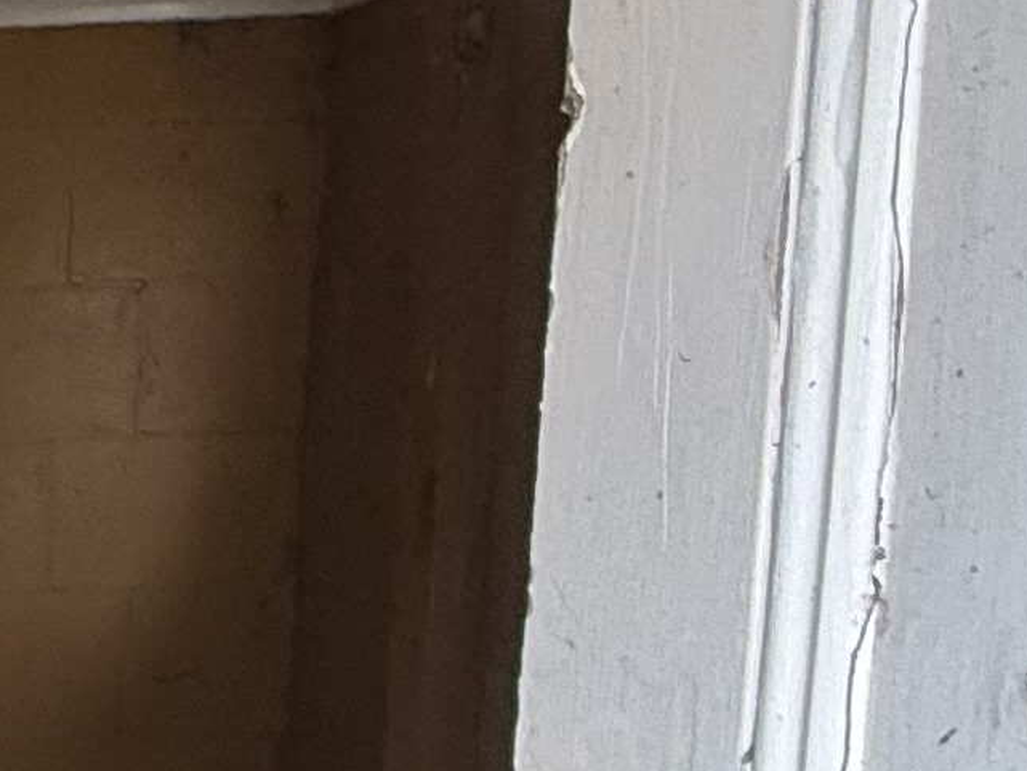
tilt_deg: -7.7
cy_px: 904
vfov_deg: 16.2
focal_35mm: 88
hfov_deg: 15.6
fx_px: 2611
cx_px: -1232
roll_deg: +0.5
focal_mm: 2.22
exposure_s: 1/99
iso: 160
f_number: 2.2
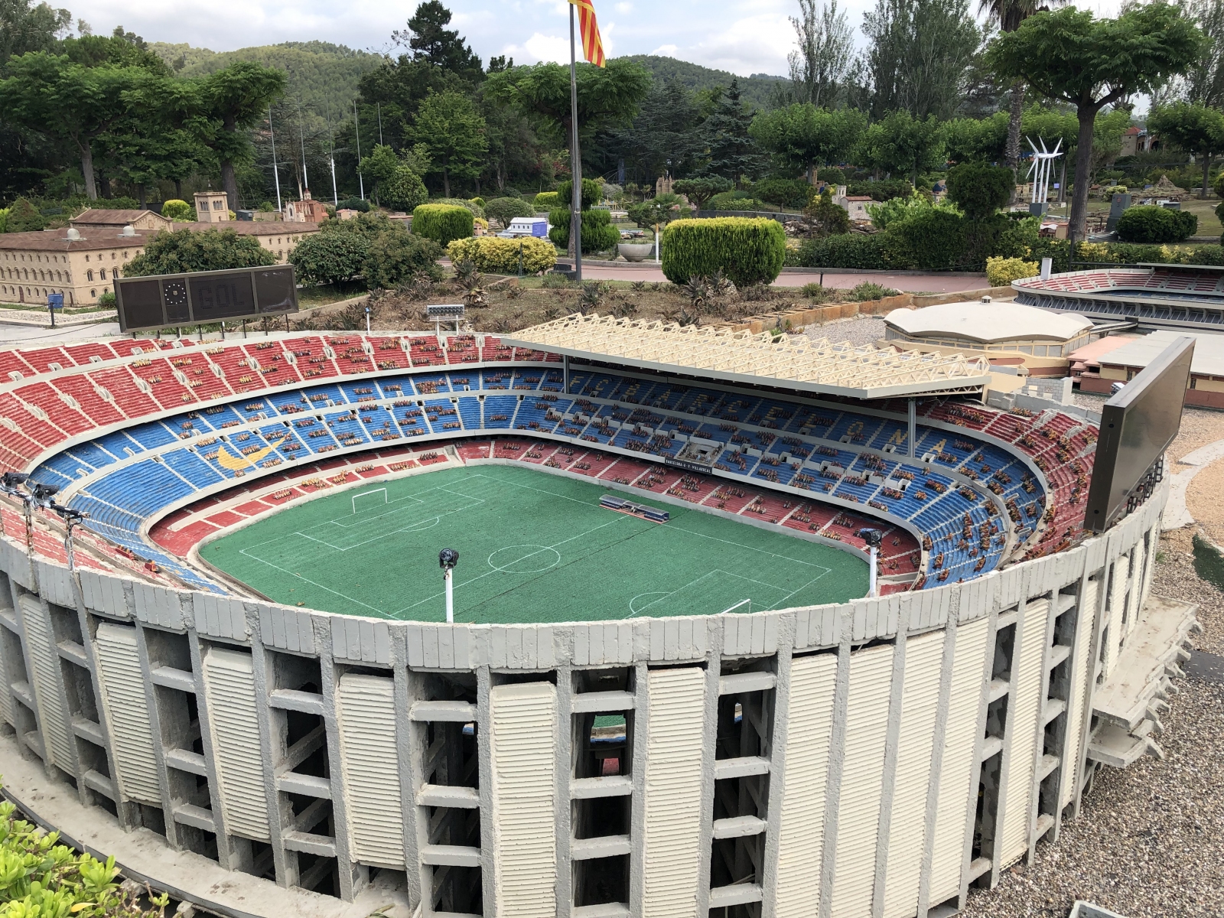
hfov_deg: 63.4
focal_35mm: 28
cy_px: 459
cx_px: 612
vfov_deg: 49.7
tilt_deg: -16.2
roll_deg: +0.2
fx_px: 990
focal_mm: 3.99
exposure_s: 1/727
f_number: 1.8
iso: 20
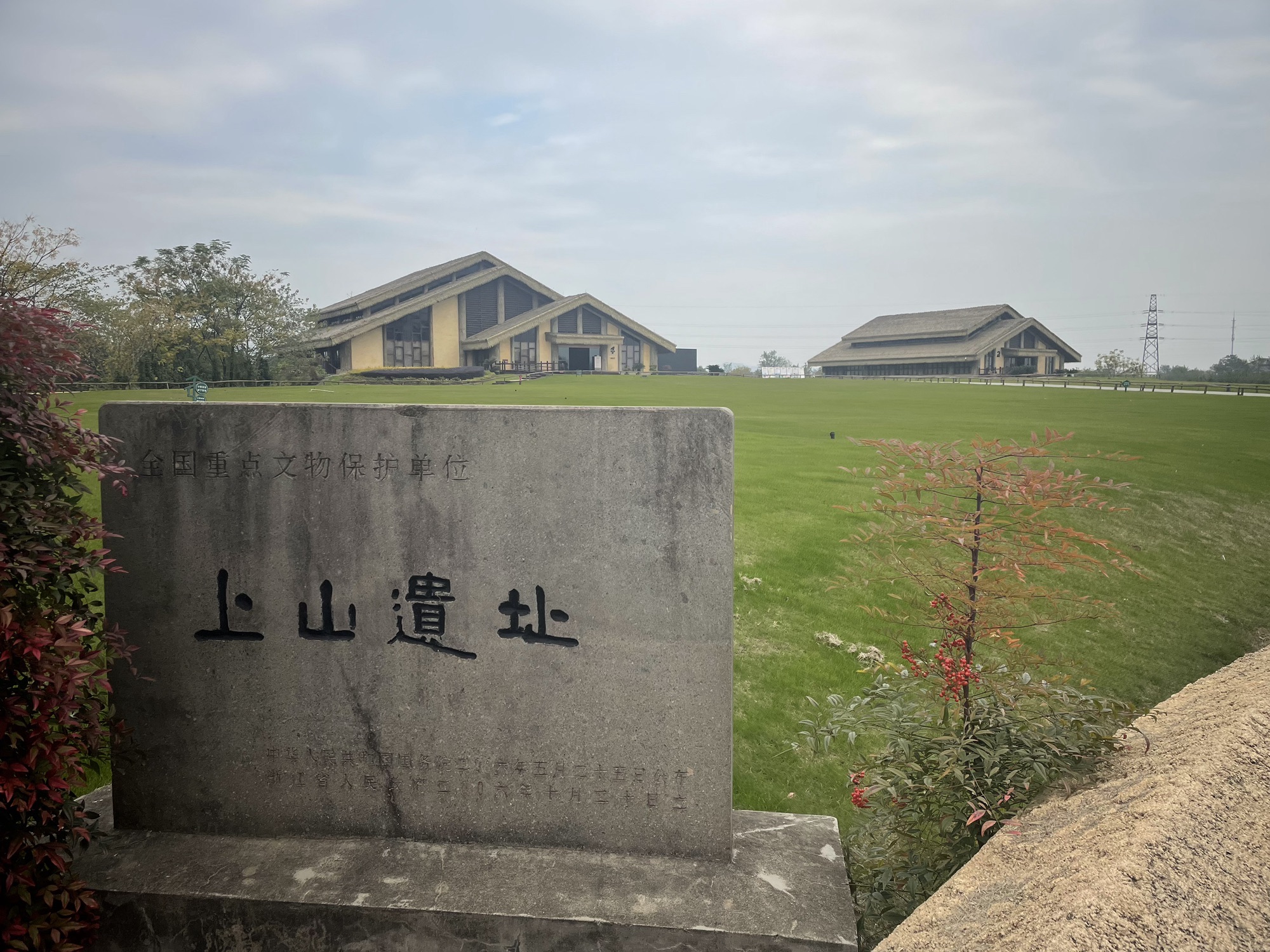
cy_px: 476
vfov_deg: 53.1
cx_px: 635
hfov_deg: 67.3
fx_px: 954
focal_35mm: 26
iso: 32
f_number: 1.6
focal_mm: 4.2
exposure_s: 1/2053
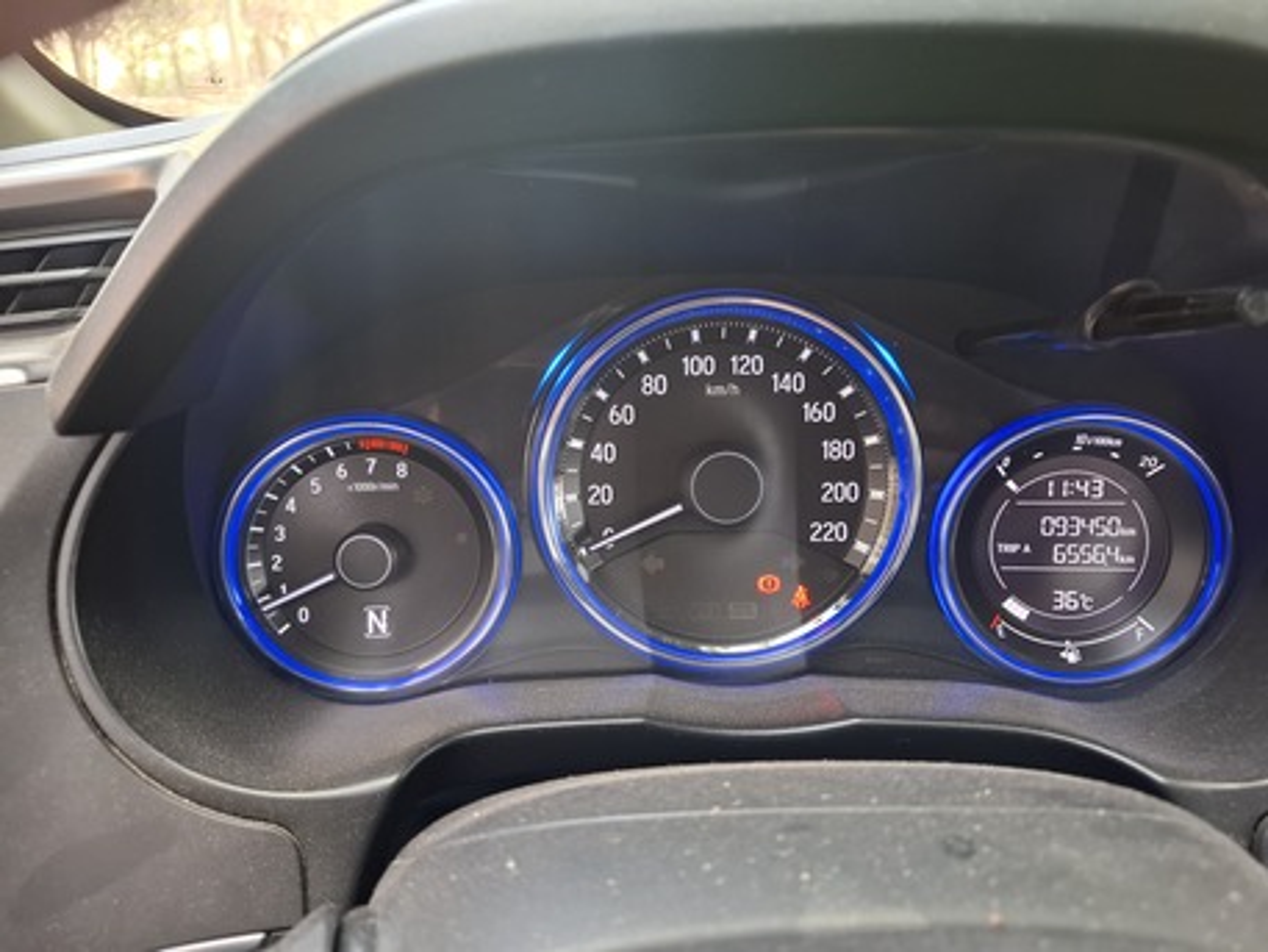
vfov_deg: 58.9
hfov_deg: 73.9
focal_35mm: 23
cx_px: 634
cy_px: 476
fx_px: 843
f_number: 1.8
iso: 250
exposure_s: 1/50
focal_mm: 5.54
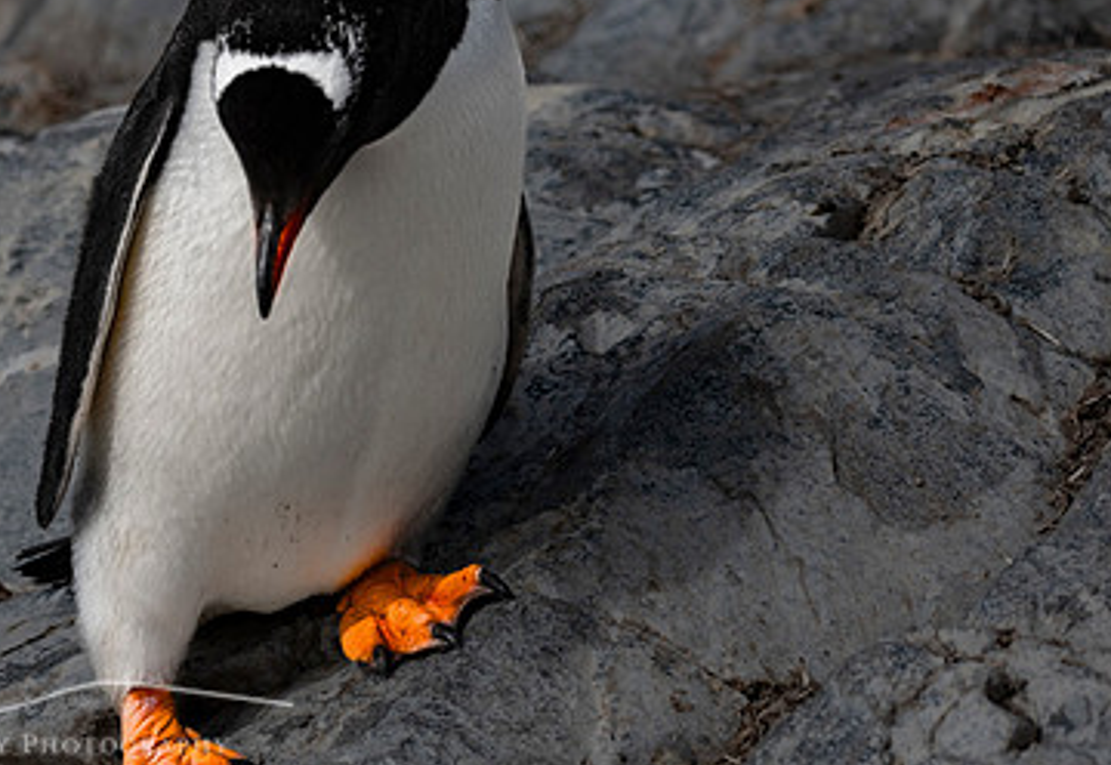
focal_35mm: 477
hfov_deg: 4.3
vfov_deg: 2.9
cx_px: 431
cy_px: 171
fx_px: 14872
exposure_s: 1/1600
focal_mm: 250
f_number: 6.3
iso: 200
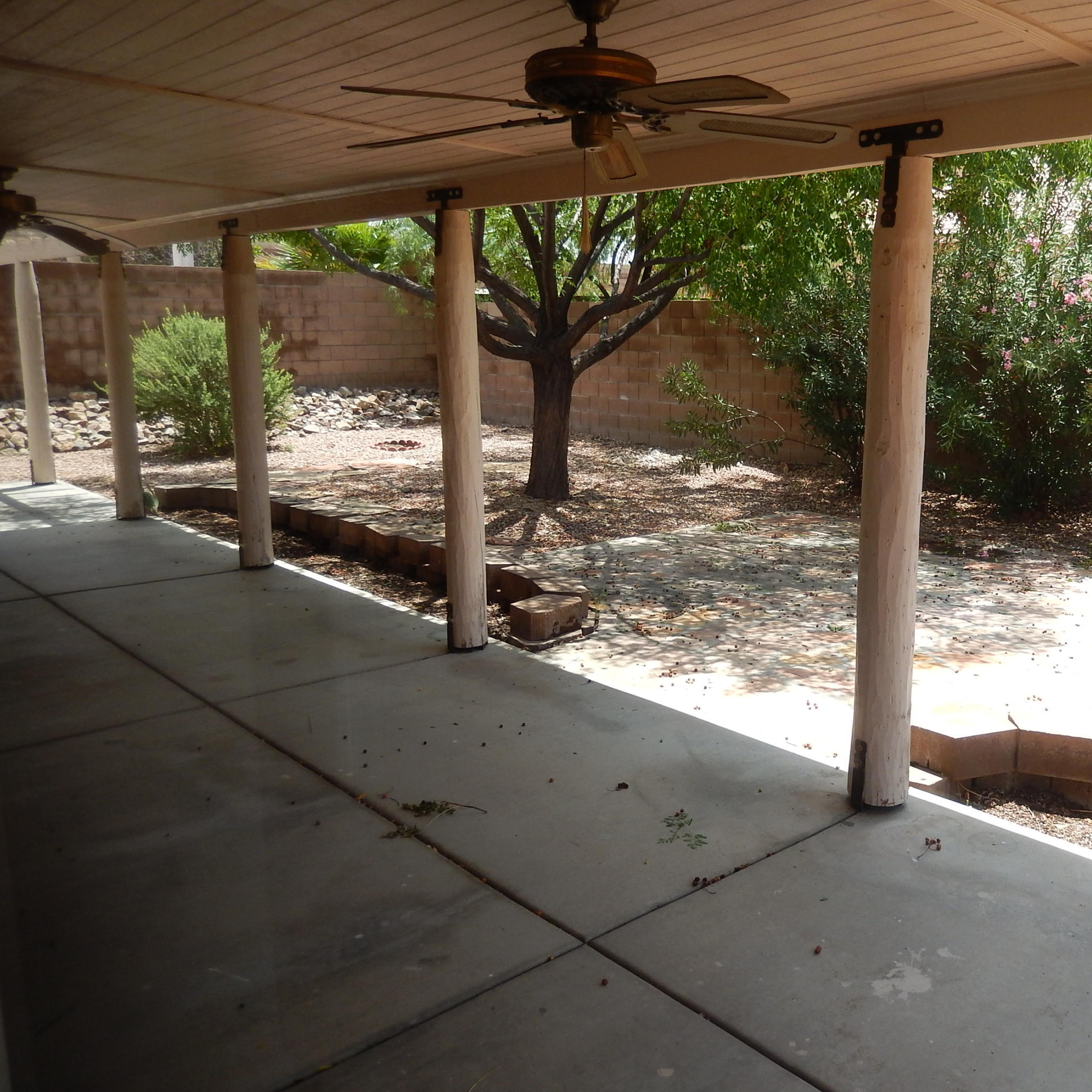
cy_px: 547
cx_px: 689
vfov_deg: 54.0
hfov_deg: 53.4
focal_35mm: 30
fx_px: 1071
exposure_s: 1/400
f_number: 3.4
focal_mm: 4.5
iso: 125
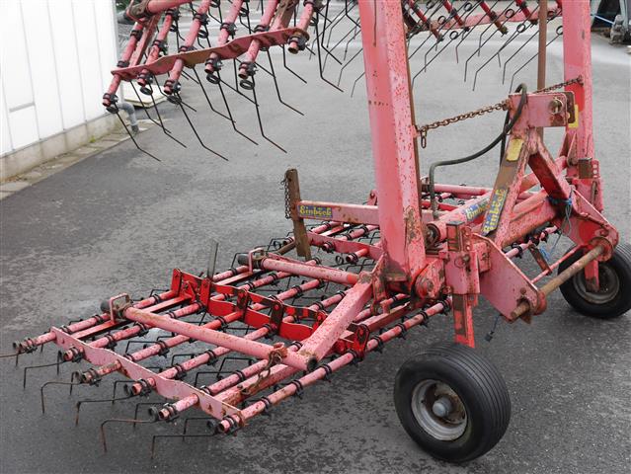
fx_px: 803
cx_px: 316
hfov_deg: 42.9
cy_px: 237
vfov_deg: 32.9
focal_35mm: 44
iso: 160
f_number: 6.3
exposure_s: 1/160
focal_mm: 22
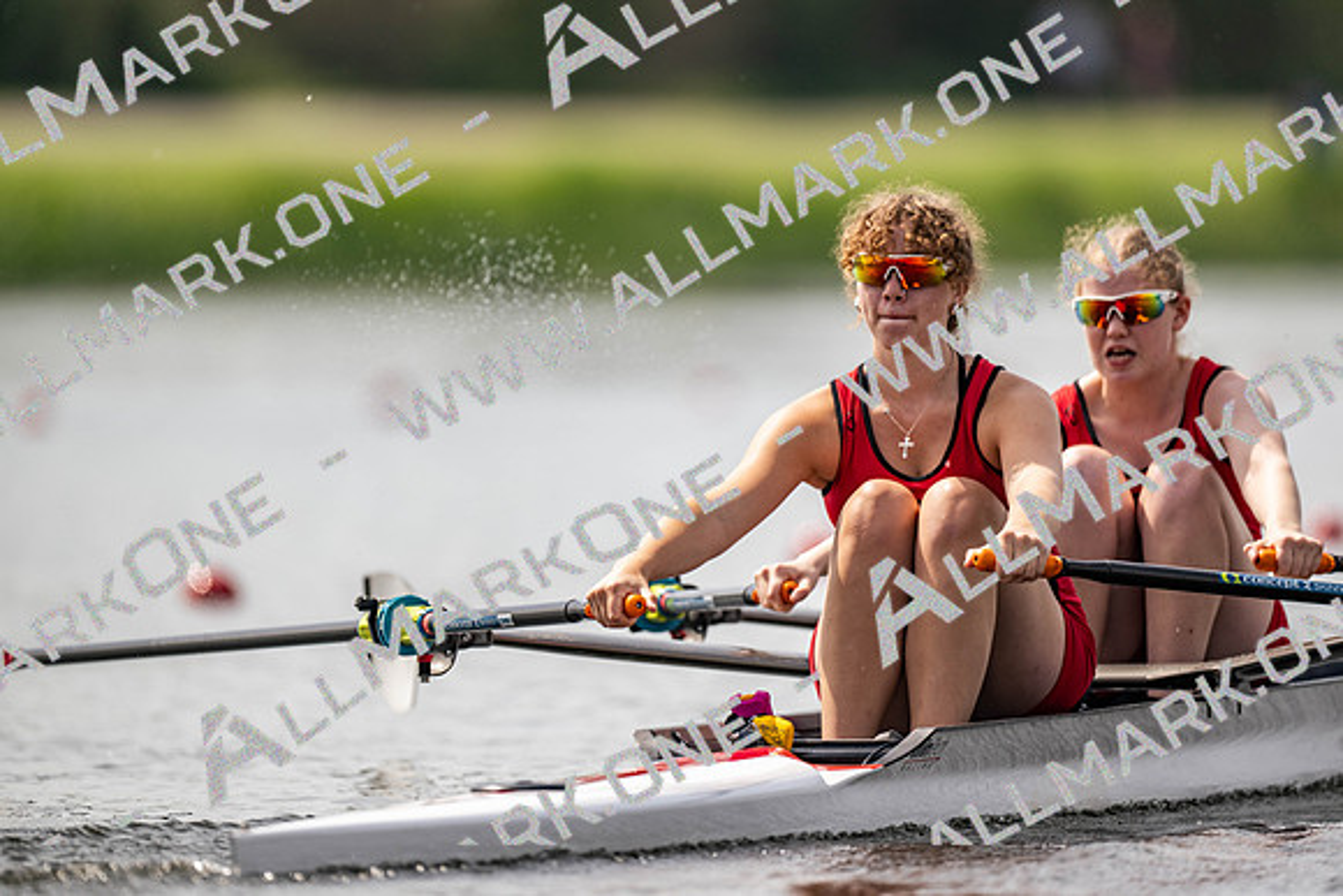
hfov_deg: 3.4
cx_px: 672
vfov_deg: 2.3
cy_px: 448
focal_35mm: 600
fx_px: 22388
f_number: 4
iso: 180
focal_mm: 600
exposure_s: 1/2500
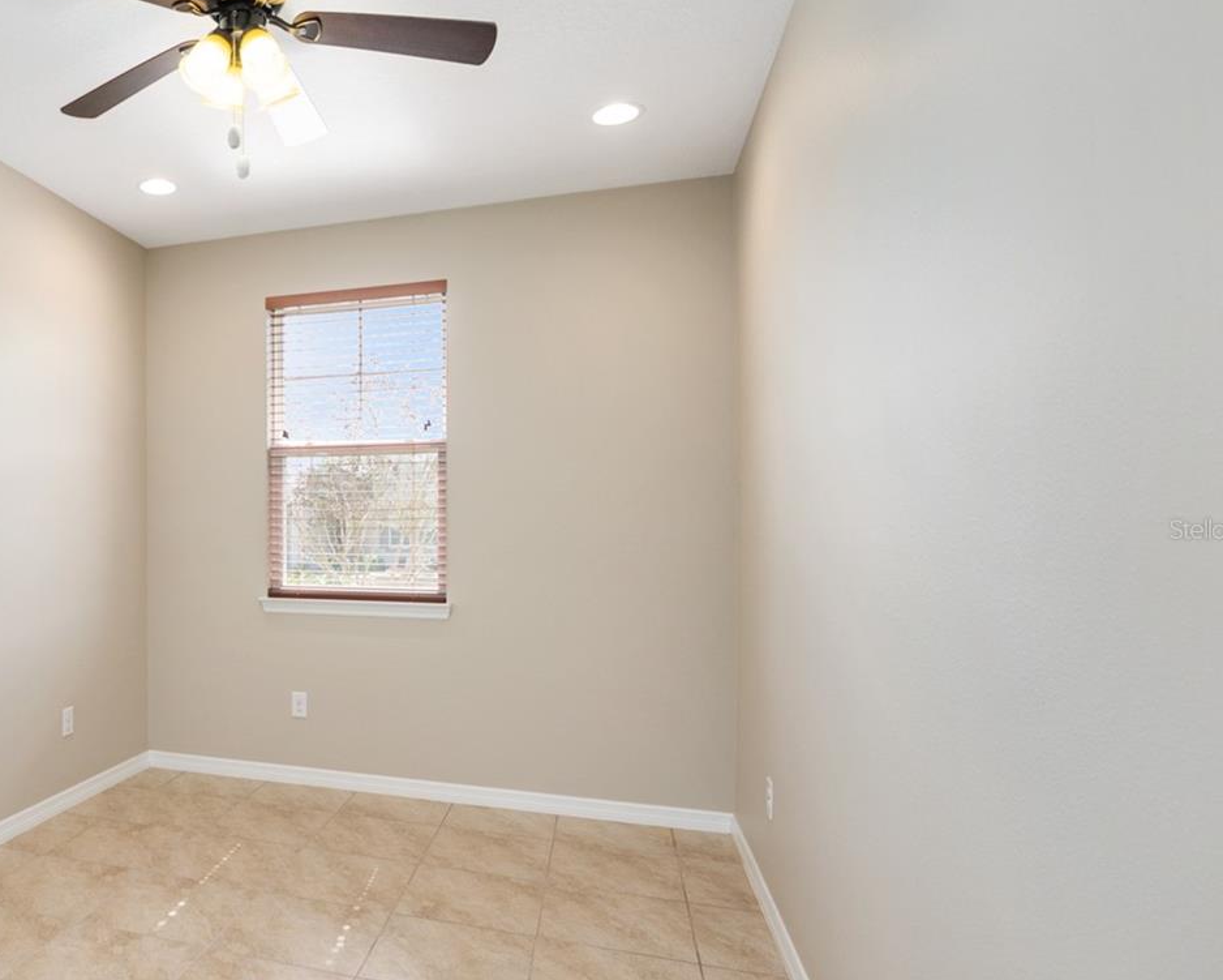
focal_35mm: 24
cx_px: 243
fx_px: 869
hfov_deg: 64.0
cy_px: 528
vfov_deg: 58.7
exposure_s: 1/30
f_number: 7.1
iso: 400
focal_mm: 15
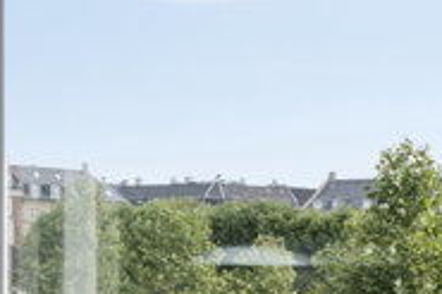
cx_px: 788
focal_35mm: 82
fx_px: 1006
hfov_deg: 19.1
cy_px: 233
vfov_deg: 16.5
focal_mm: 19
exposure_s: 1/20
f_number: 11
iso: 125
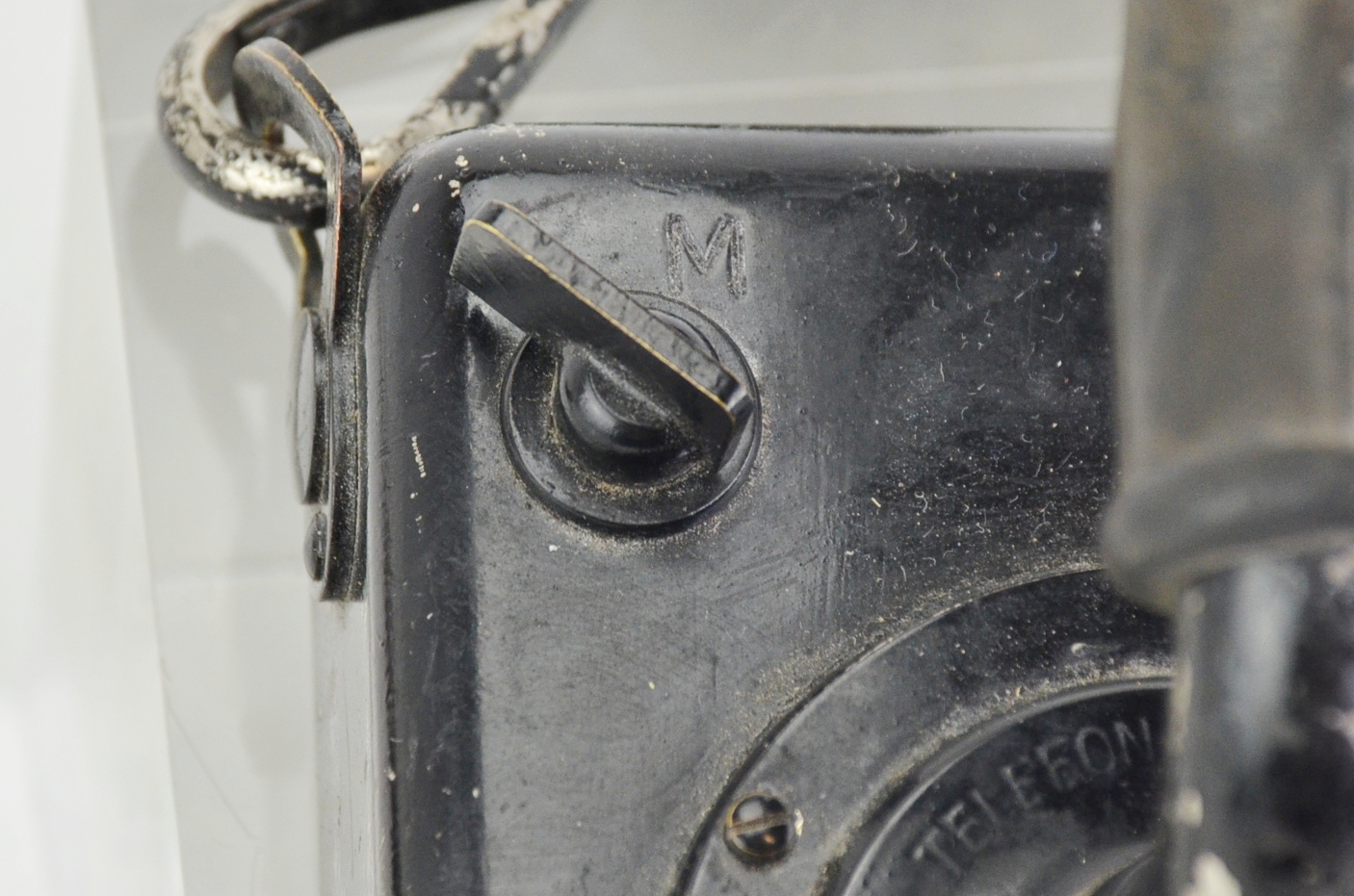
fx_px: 13319
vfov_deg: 3.9
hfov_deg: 5.8
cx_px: 545
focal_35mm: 355
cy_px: 341
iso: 800
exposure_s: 1/160
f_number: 5.6
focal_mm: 135
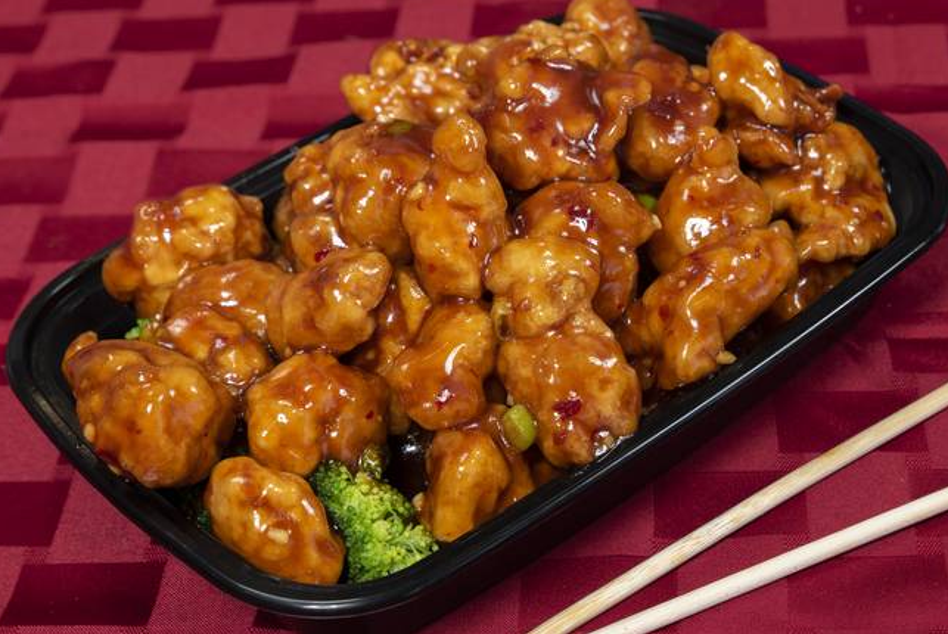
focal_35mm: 79
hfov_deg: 25.6
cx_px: 484
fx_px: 2082
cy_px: 335
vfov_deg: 17.3
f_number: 10
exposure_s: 1/125
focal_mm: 48
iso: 200
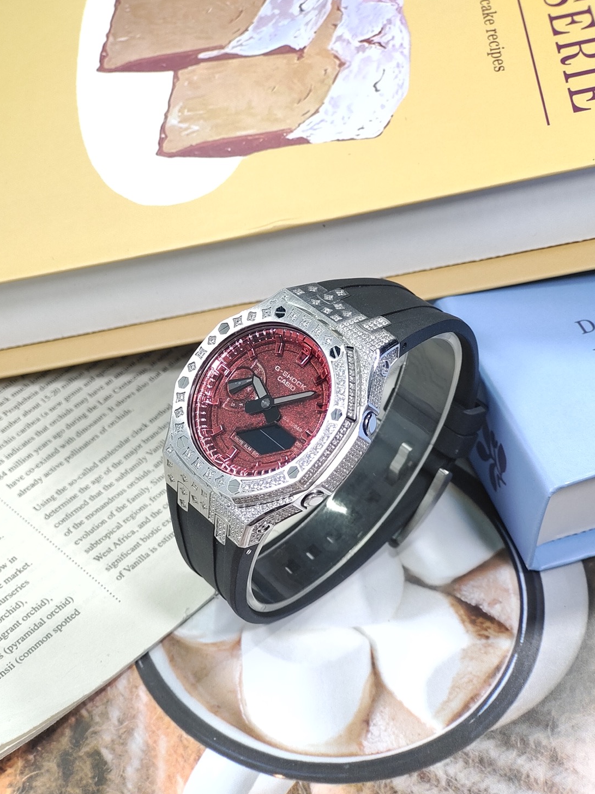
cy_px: 427
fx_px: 1261
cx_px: 286
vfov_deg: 34.9
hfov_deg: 26.6
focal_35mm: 55
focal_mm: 7.55
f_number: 2.08
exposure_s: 1/100
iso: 94
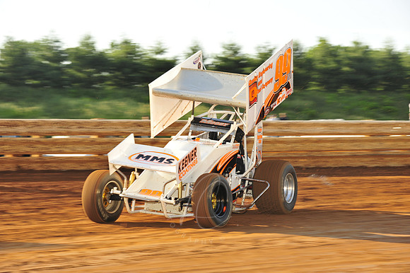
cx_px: 205
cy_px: 136
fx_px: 1366
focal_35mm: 120
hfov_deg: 17.1
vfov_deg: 11.4
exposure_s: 1/320
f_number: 9
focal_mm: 120
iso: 500
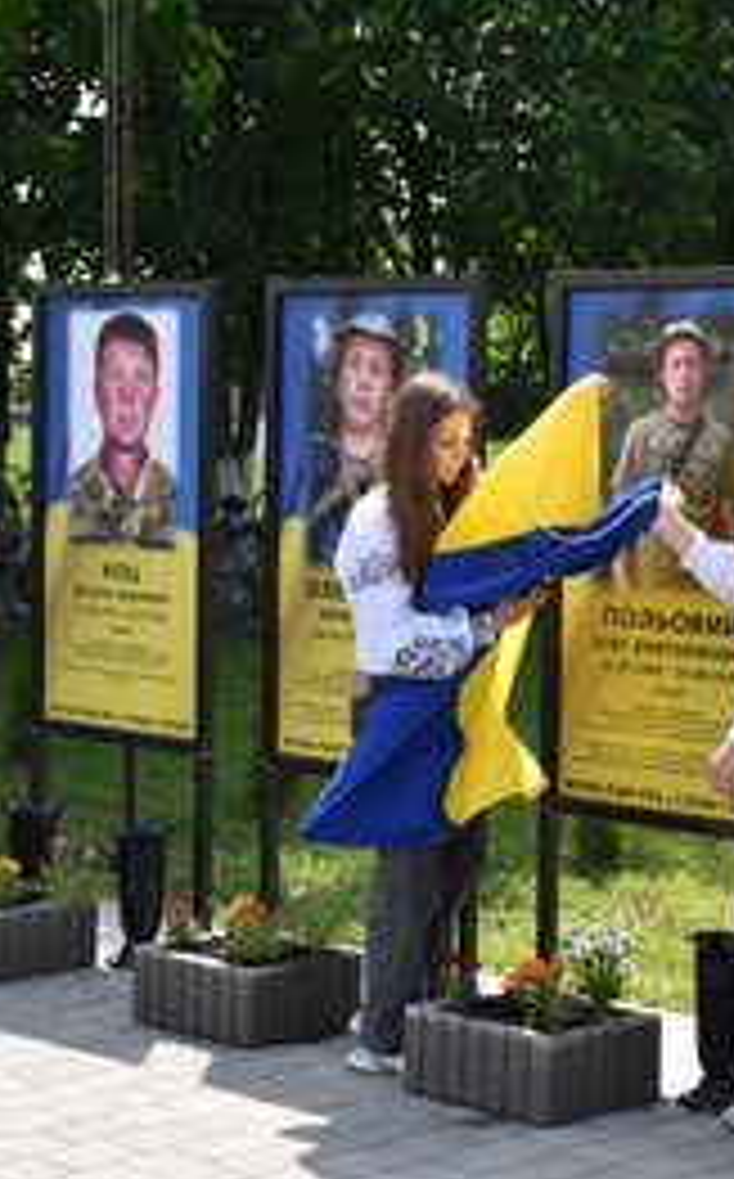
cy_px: 590
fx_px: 2626
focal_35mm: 82
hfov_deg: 15.9
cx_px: 464
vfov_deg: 25.3
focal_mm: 35
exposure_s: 1/250
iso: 250
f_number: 8
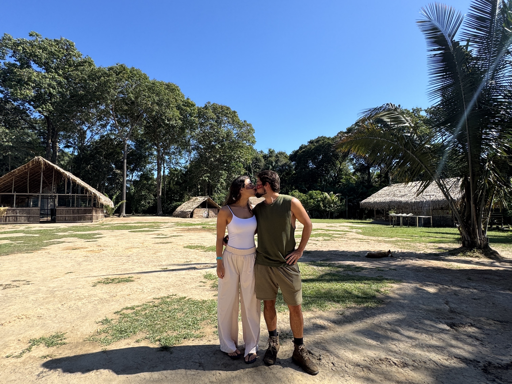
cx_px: 256
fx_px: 207
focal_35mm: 14
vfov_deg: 85.7
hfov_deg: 102.1
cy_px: 192
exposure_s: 1/1198
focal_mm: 2.22
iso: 50
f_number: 2.2
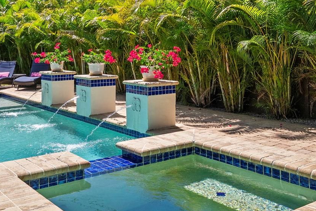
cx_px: 110
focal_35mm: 44
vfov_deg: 30.1
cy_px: 56
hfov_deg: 44.0
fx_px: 386
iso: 640
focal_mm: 23
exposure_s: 1/400
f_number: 9
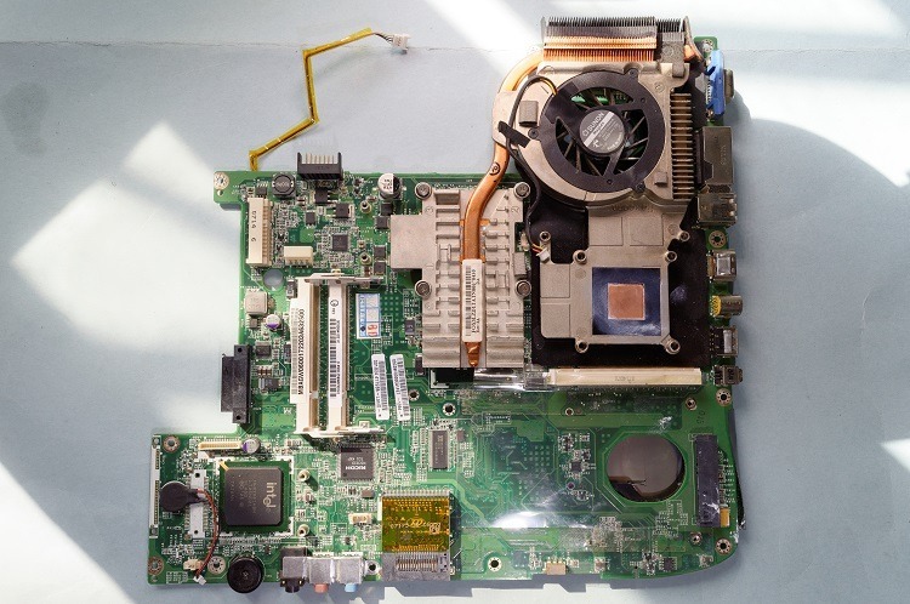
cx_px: 455
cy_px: 302
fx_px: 757
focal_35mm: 30
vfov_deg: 43.5
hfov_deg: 62.0
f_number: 8
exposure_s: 1/20
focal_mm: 20
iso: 100
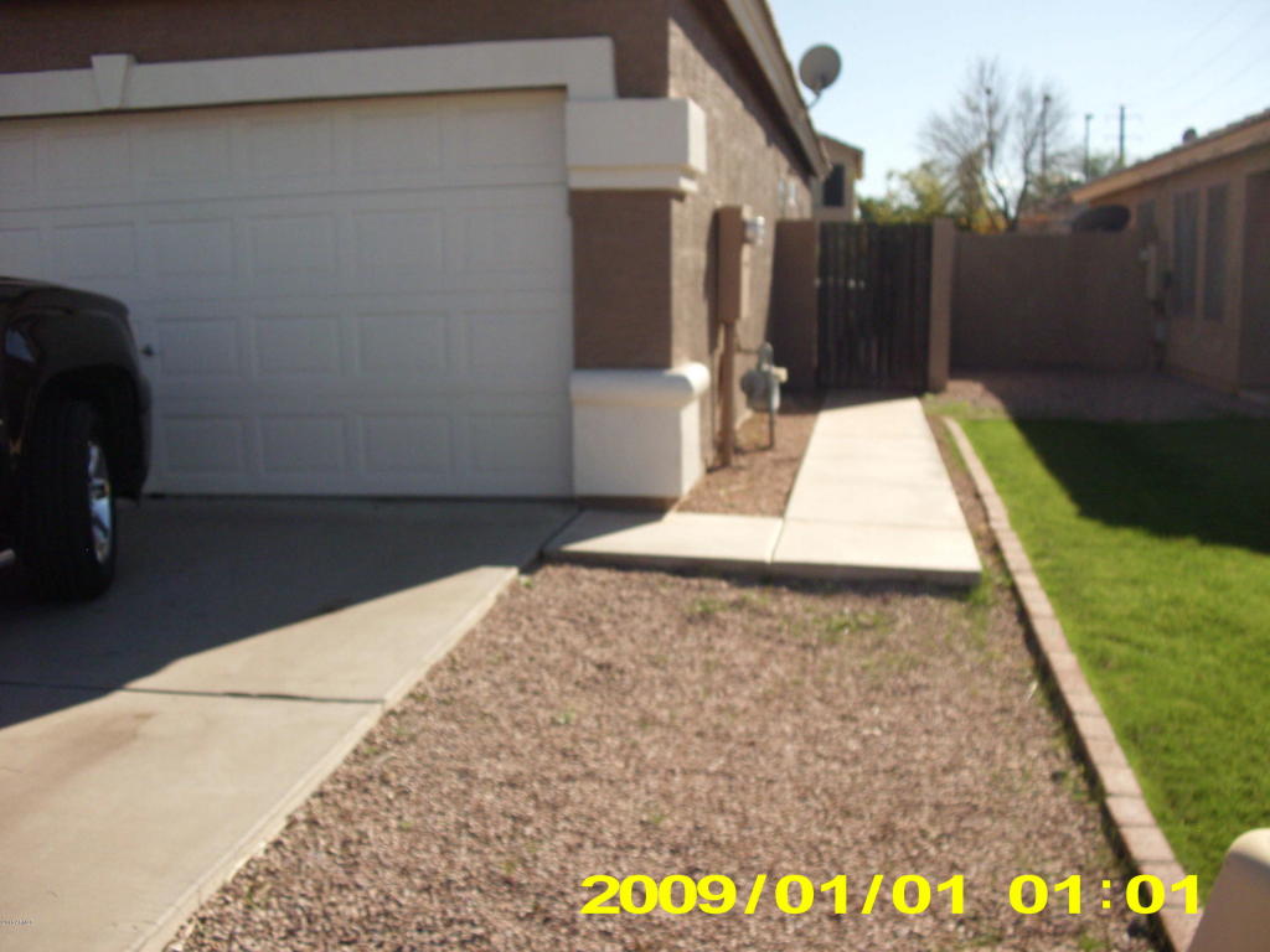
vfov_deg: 37.7
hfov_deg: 49.0
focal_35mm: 38
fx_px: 1394
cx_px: 635
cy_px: 476
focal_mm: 6.3
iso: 125
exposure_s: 1/229
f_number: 7.8
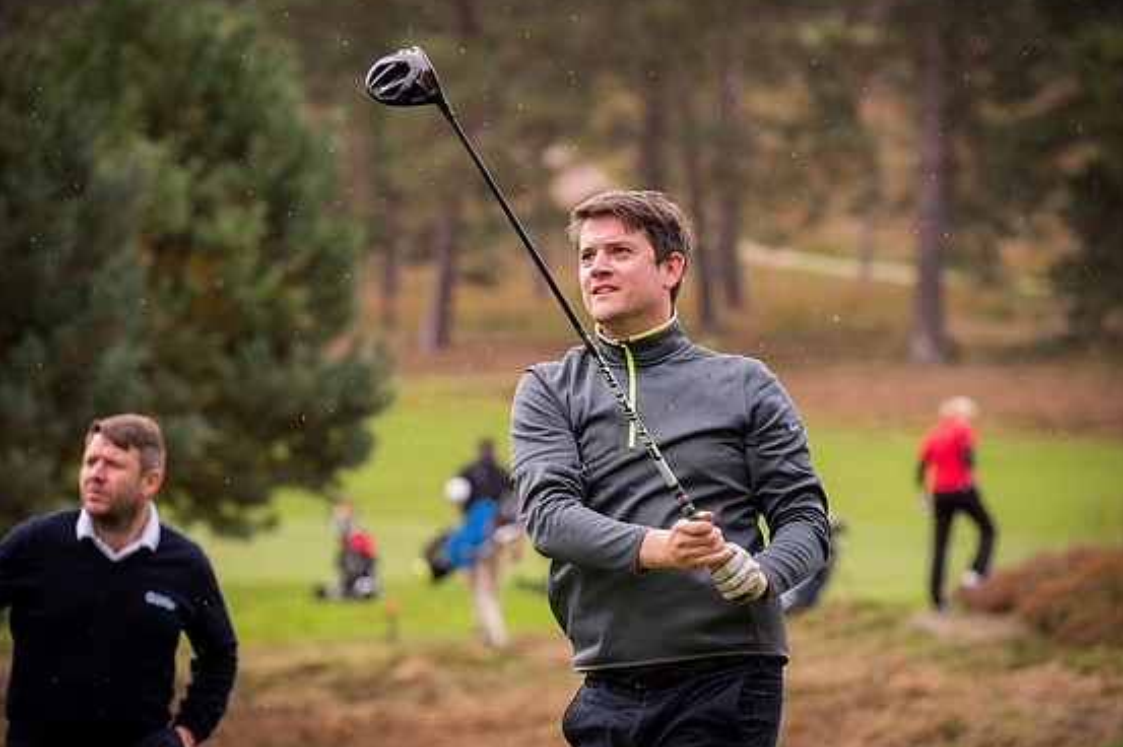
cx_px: 552
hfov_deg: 9.8
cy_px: 366
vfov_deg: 6.5
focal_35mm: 210
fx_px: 6547
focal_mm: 200
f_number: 5
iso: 800
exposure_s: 1/1250
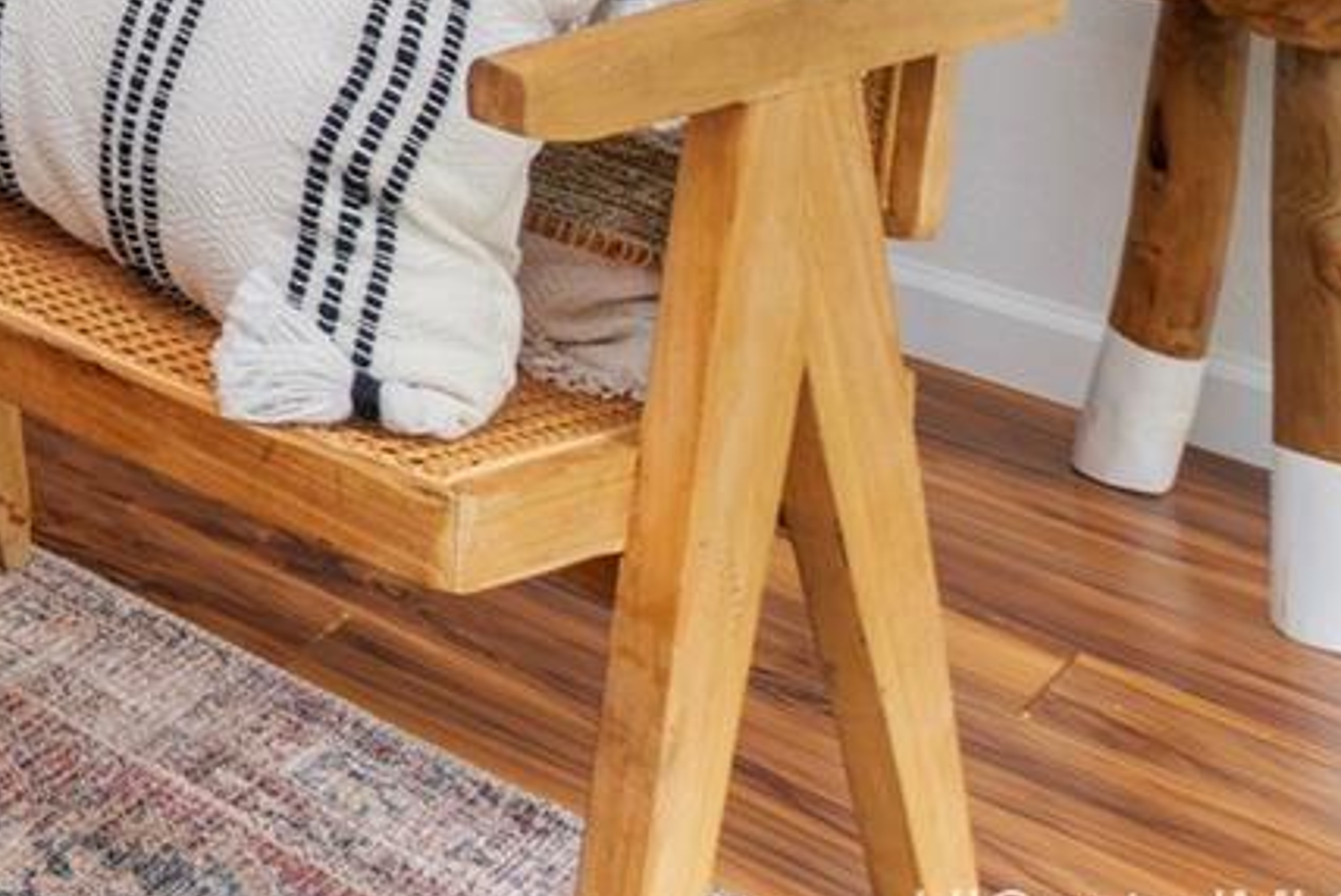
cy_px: -721
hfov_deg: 21.4
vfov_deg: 18.7
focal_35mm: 56
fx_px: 2087
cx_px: -1131
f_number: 8
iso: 200
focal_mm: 10
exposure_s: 1/8
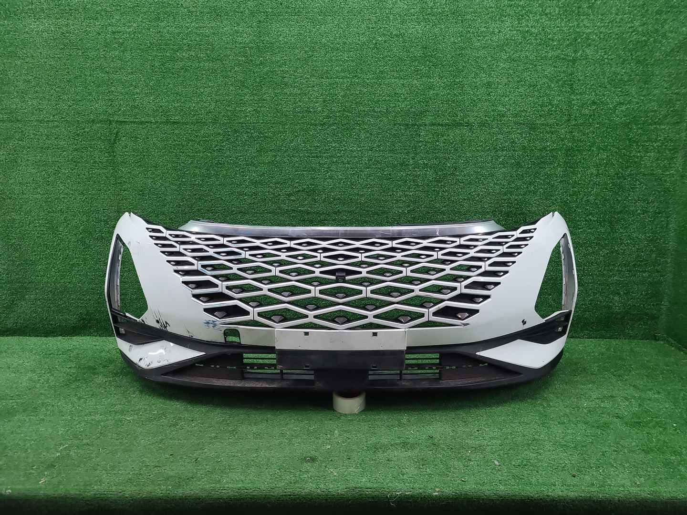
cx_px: 344
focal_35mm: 26
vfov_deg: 53.1
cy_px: 258
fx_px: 516
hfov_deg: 67.3
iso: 73
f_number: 1.8
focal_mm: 5.4
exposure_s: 1/50
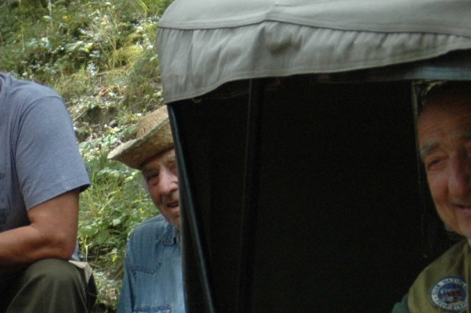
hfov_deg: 12.6
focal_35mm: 154
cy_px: 397
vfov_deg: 8.8
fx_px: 2013
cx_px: -243
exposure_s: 1/500
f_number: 3.3
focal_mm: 28
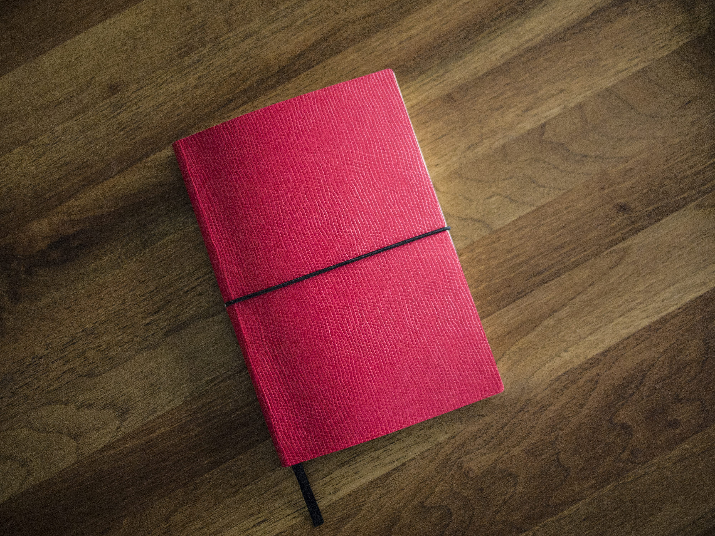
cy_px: 268
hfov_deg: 46.8
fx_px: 826
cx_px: 358
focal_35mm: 40
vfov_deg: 36.0
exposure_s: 1/60
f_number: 1.7
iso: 1000
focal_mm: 20
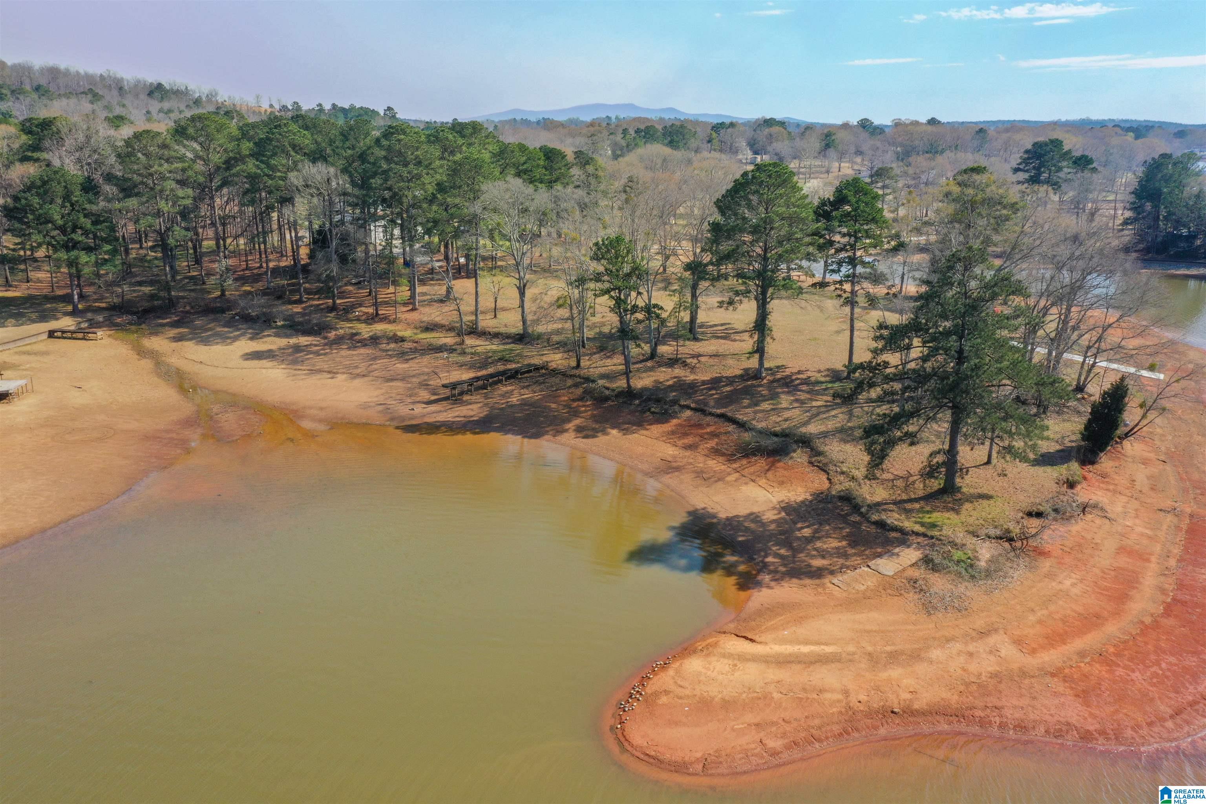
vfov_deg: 46.4
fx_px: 938
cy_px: 402
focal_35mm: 28
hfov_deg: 65.5
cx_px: 603
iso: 100
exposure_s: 1/120
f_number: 10
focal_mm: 10.26
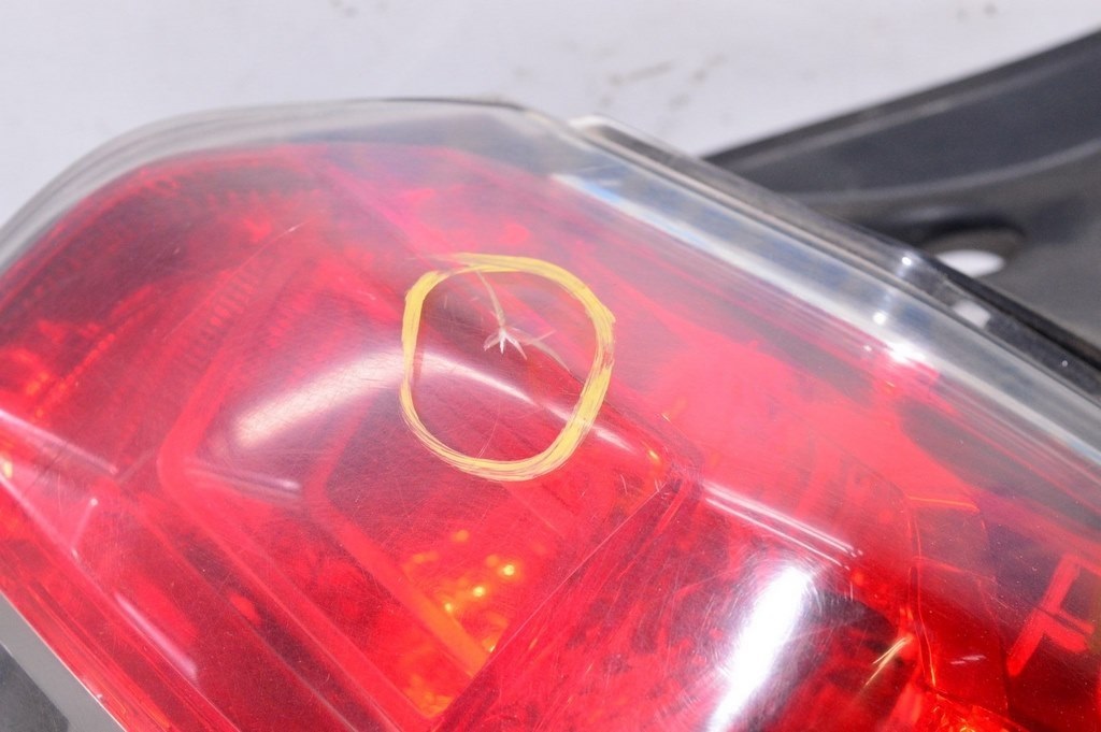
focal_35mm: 68
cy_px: 366
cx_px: 550
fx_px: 2063
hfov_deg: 29.9
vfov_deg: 20.1
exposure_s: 1/200
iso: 1600
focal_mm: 45
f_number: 8
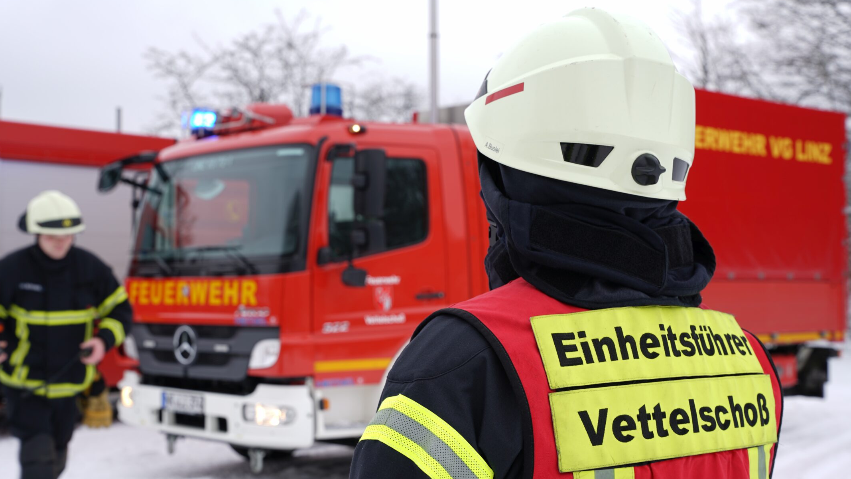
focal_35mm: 53
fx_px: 1203
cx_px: 425
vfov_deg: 22.5
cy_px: 275
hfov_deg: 39.0
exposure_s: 1/30
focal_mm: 50.3
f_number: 7.1
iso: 50
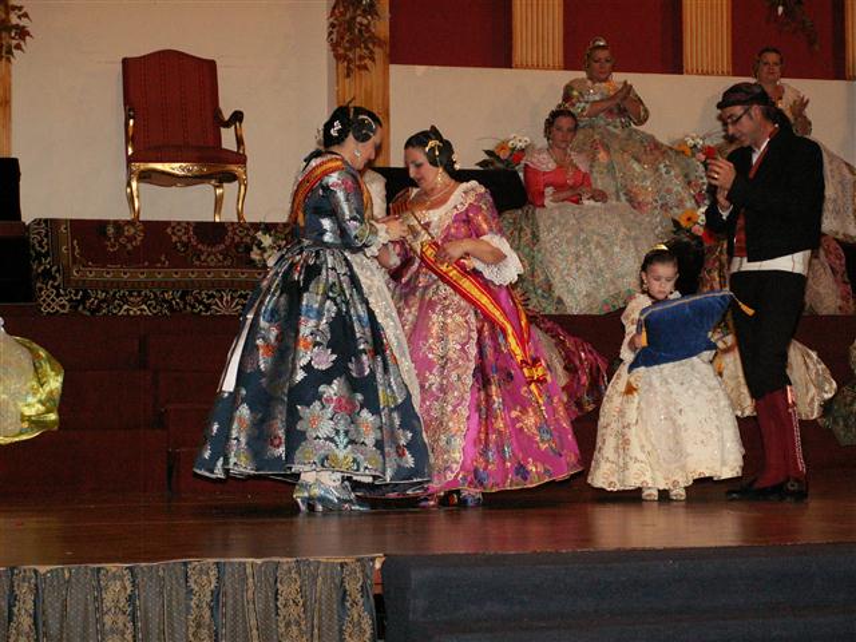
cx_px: 428
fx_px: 2201
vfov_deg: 16.6
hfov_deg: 22.0
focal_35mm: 89
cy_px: 321
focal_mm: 14.89
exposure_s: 1/100
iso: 160
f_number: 3.5
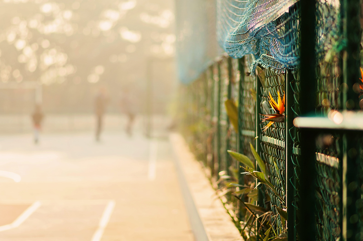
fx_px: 1284
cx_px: 182
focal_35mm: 128
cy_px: 120
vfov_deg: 10.7
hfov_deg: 16.1
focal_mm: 85
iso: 250
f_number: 1.8
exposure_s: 1/1600
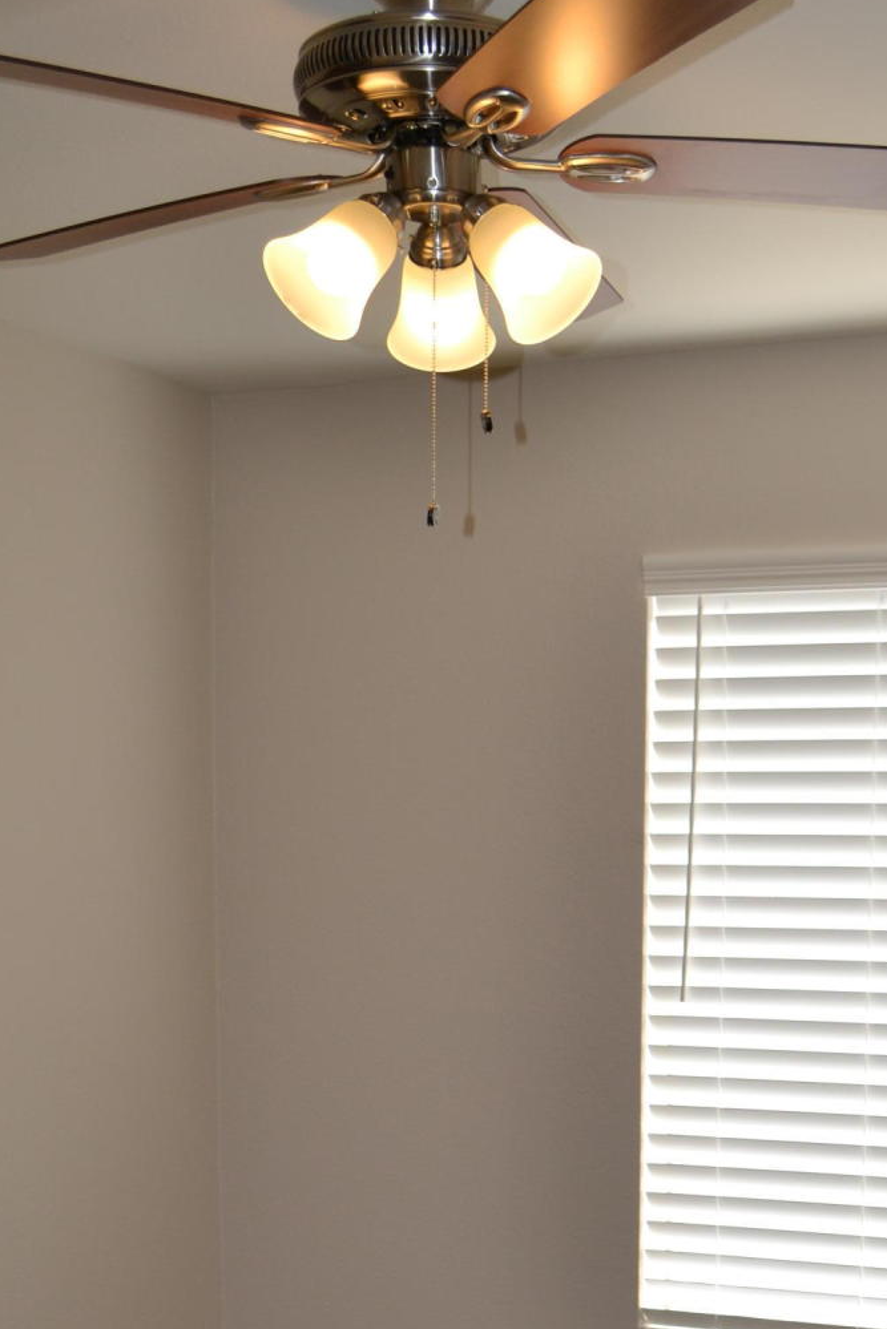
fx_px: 1995
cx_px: 687
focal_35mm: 54
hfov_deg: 24.7
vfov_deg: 34.7
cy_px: 1204
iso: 180
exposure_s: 1/125
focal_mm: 18
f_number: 4
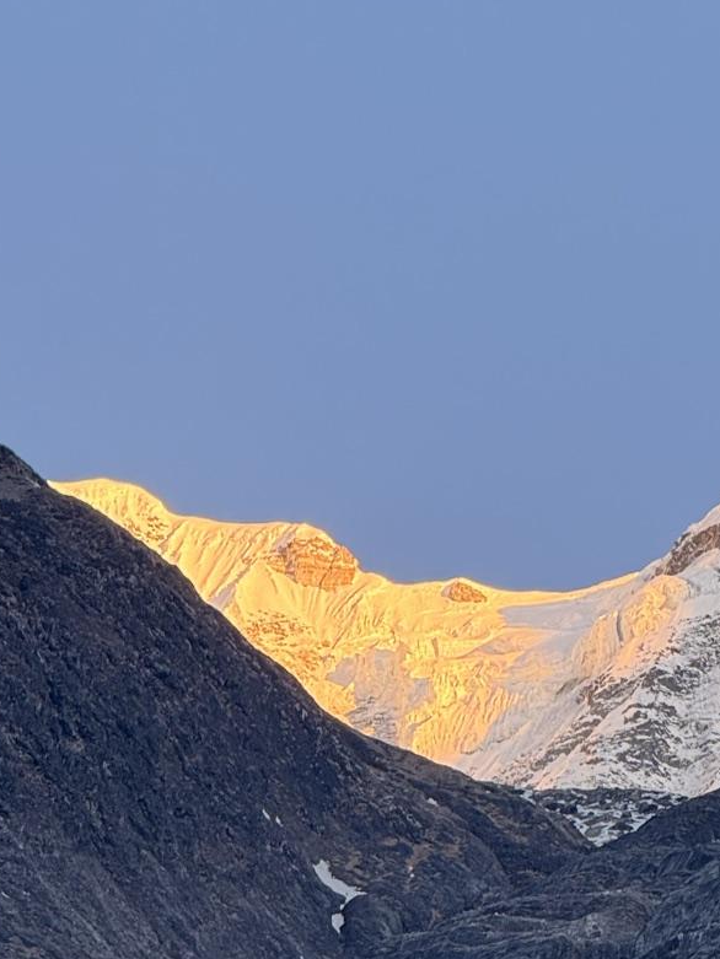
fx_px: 8179
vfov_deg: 6.7
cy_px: 518
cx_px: 768
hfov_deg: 5.0
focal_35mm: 295
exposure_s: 1/99
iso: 50
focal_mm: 15.66
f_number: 2.8
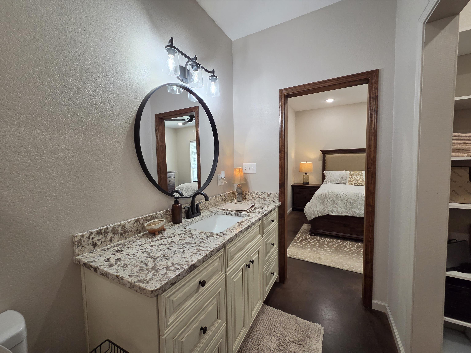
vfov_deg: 89.9
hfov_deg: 106.2
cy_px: 176
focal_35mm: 13
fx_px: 177
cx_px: 236
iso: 250
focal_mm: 2.2
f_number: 2.2
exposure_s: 1/120
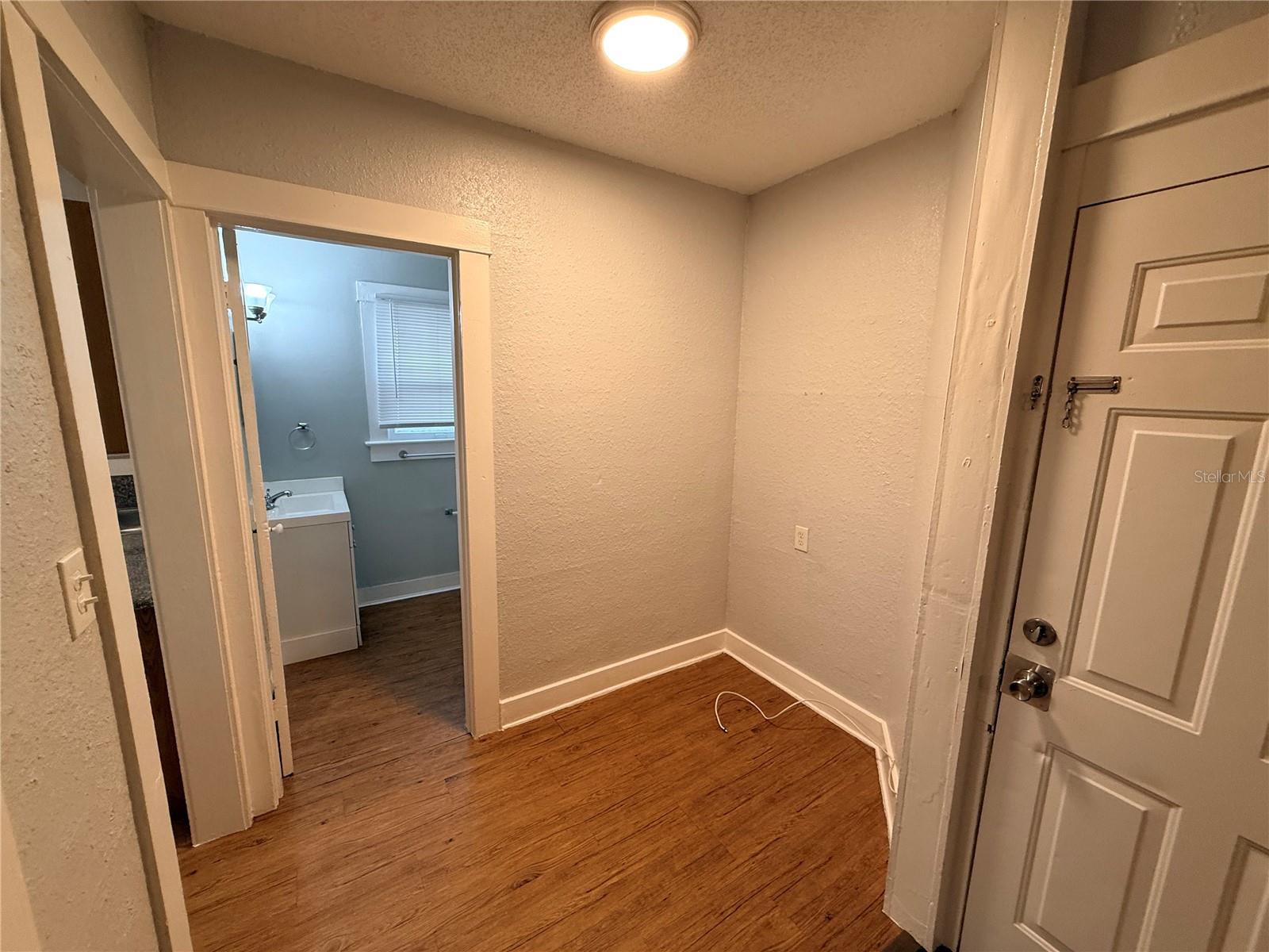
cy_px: 476
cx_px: 634
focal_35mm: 14
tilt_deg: -8.9
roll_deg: -1.3
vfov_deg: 85.7
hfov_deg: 102.1
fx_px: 513
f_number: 2.2
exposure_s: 1/60
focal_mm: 2.22
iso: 200
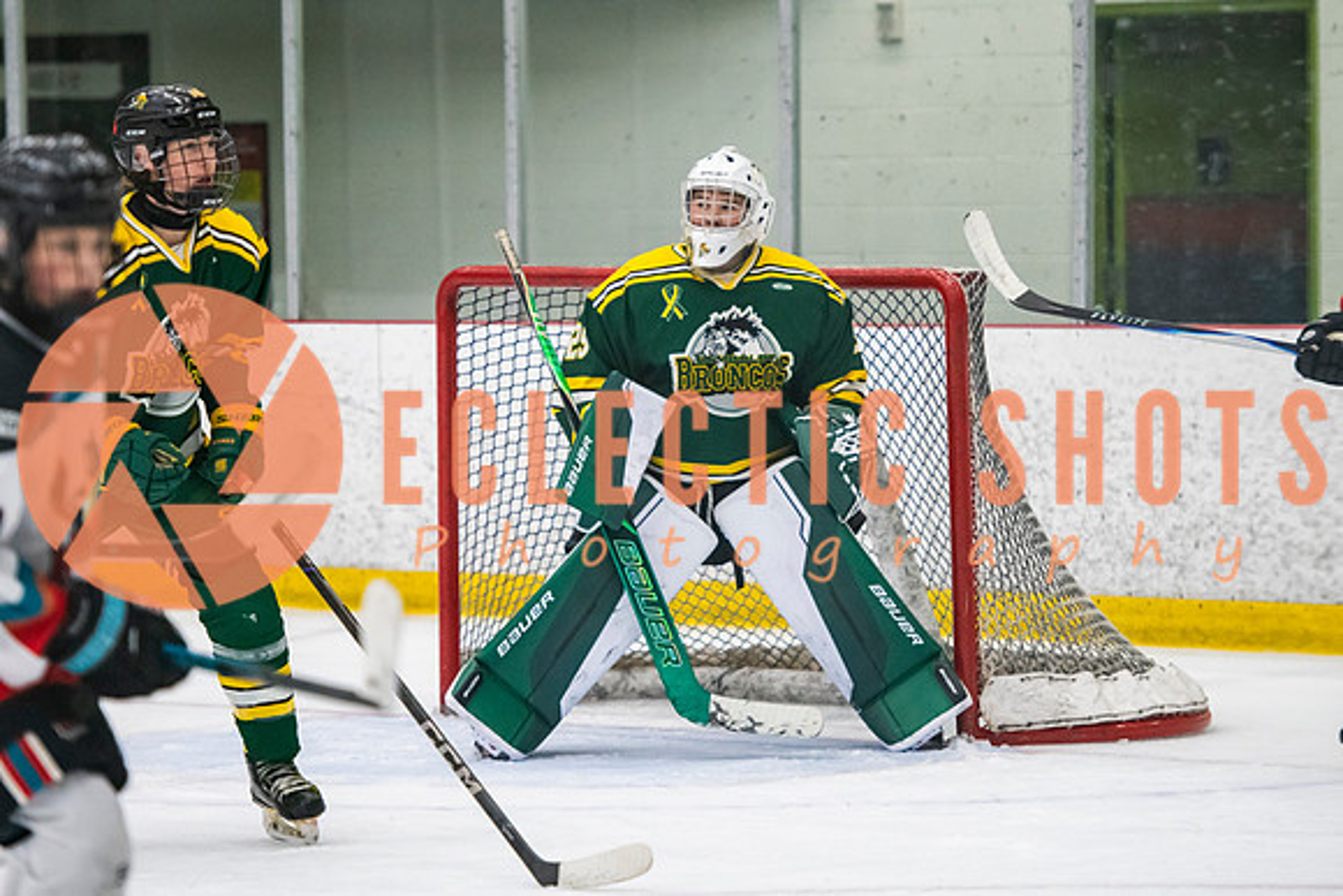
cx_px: 698
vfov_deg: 7.0
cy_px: 418
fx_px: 7353
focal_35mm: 197
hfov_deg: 10.4
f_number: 3.2
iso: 2500
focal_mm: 145
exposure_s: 1/640
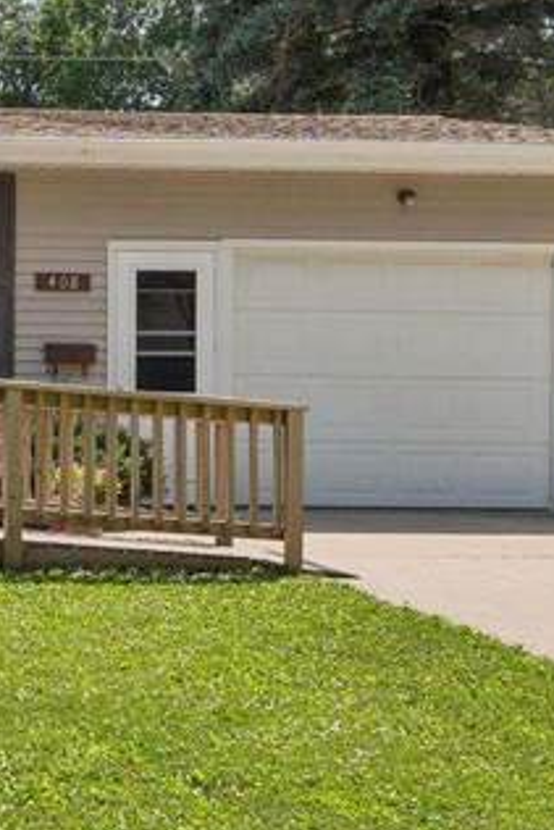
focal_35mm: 80
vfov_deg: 25.3
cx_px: -423
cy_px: 381
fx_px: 1850
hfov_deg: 15.0
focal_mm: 13.2
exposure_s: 1/800
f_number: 8
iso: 250
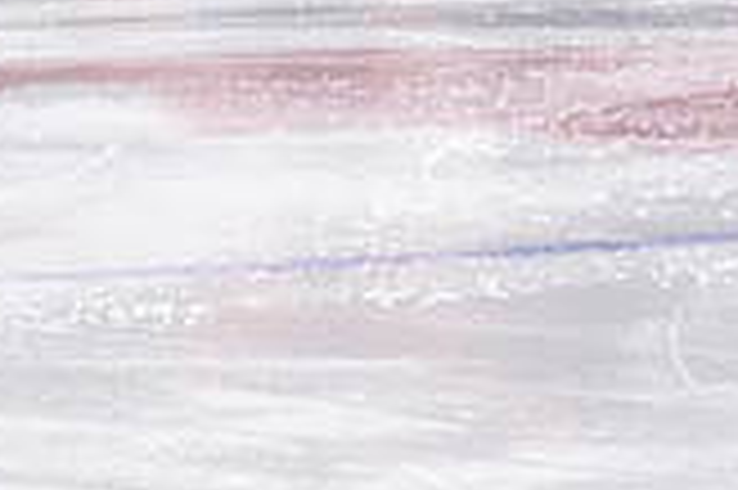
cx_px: -702
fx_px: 16322
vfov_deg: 1.7
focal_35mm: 797
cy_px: -389
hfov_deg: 2.6
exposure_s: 1/640
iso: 800
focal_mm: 105
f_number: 2.8
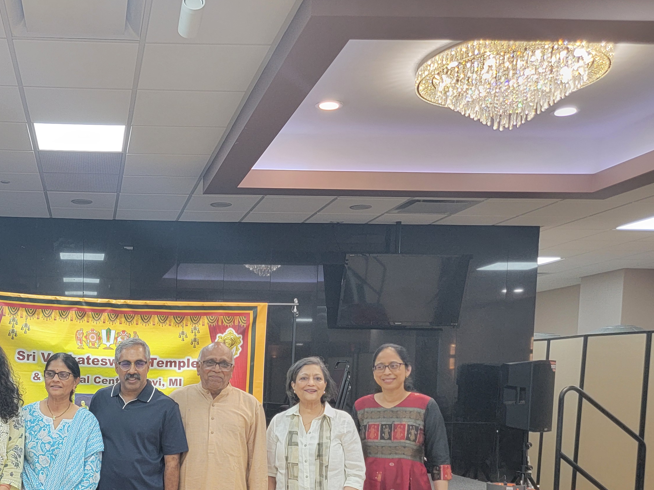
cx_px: 88
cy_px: 431
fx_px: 812
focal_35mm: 43
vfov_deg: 32.1
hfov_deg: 41.0
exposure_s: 1/120
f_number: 1.8
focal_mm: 6.7
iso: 250
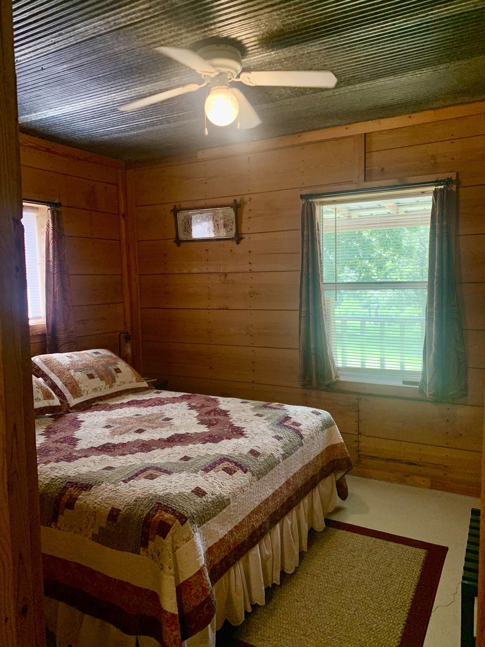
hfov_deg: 53.1
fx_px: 486
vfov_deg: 67.3
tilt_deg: -3.4
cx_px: 242
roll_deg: +1.4
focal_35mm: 26
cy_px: 324
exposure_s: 1/120
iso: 80
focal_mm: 4.25
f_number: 1.8
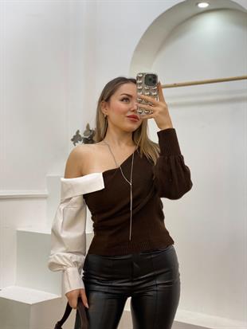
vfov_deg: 36.8
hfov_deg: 28.0
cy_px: 164
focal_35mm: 52
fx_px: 494
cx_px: 124
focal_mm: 6
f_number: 2
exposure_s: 1/100
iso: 80
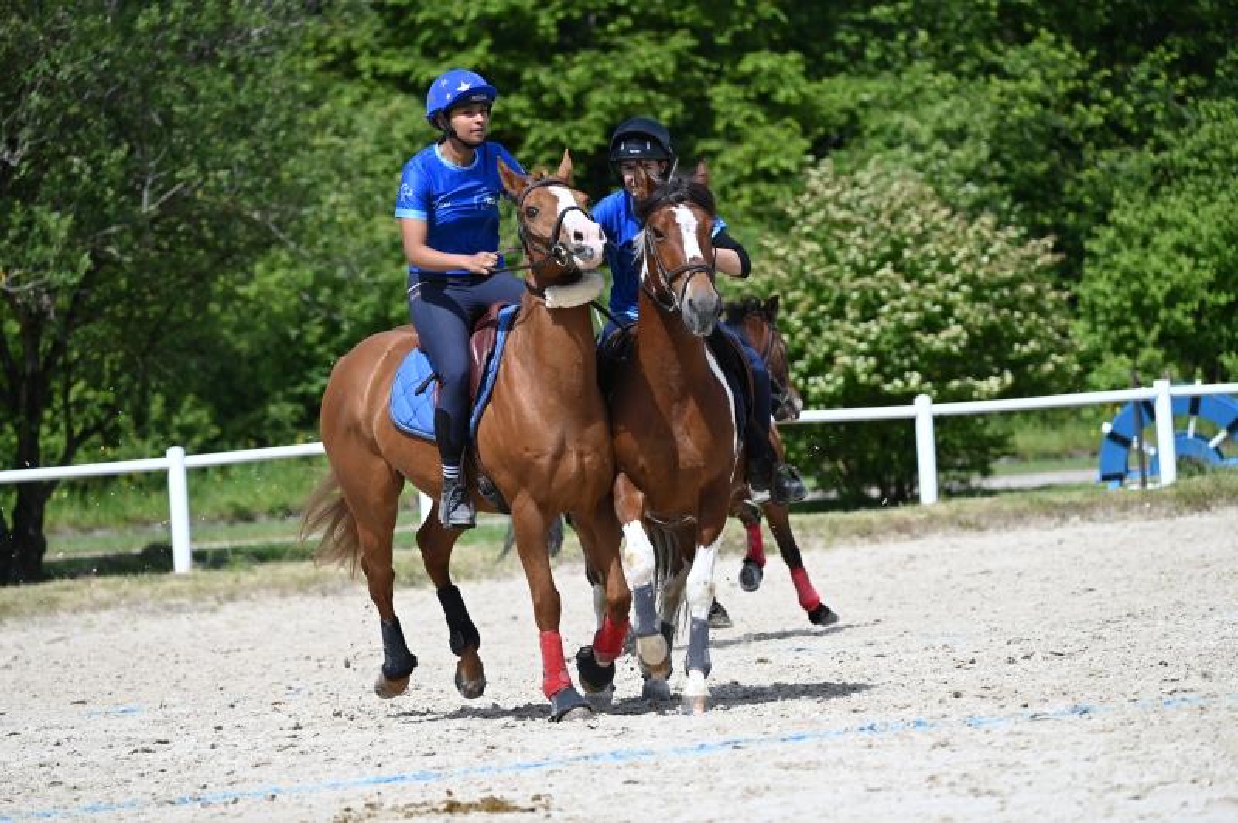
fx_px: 6872
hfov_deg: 10.3
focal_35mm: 200
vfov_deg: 6.9
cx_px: 619
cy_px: 412
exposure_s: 1/1250
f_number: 5.6
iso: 280
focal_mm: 200
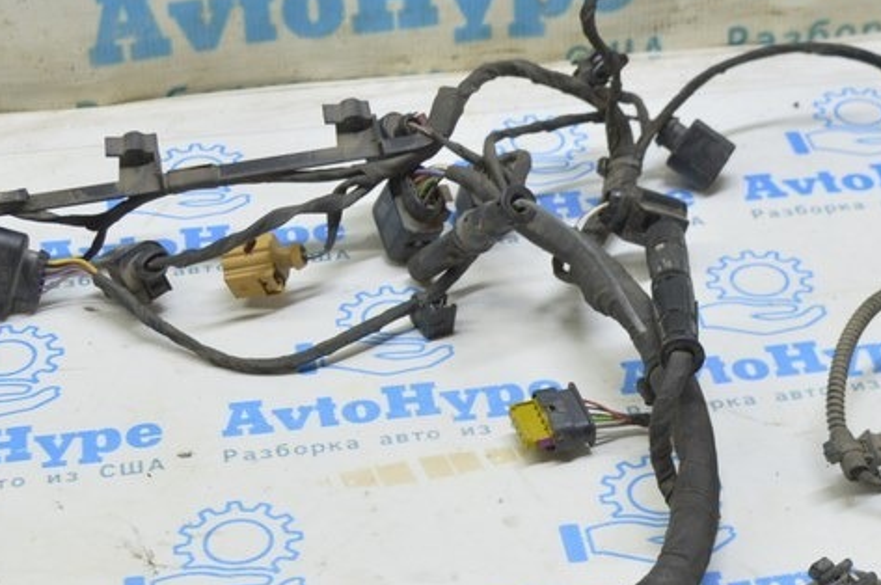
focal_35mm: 91
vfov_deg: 14.9
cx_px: 574
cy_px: 405
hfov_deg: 22.3
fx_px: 2224
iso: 400
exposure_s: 1/20
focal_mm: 28
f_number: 5.6
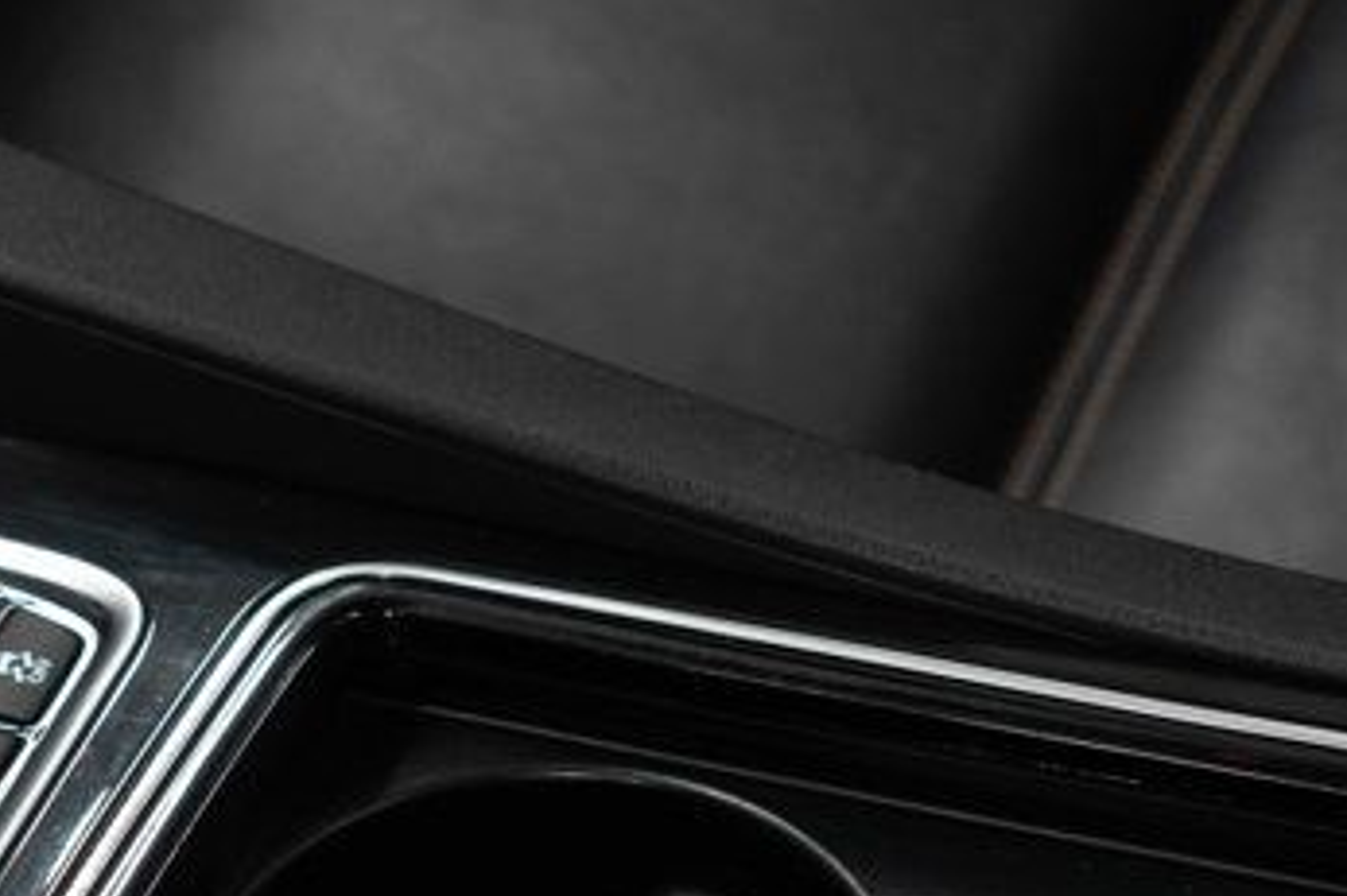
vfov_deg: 10.9
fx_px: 4637
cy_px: 999
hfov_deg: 16.2
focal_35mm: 124
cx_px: 12
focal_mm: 28
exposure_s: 1/40
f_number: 3.2
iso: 400
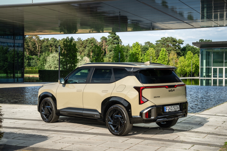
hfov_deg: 32.4
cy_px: 76
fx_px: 391
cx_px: 114
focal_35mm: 62
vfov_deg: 21.9
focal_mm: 62
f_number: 11
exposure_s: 1/60
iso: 100
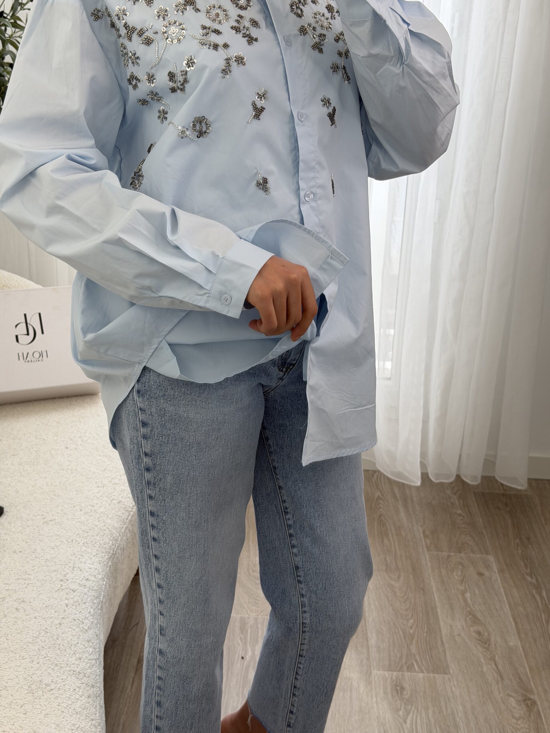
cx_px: 275
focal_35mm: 48
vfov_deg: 39.7
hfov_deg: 30.3
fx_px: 1017
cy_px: 366
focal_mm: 6.76
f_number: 1.78
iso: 50
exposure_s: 1/168
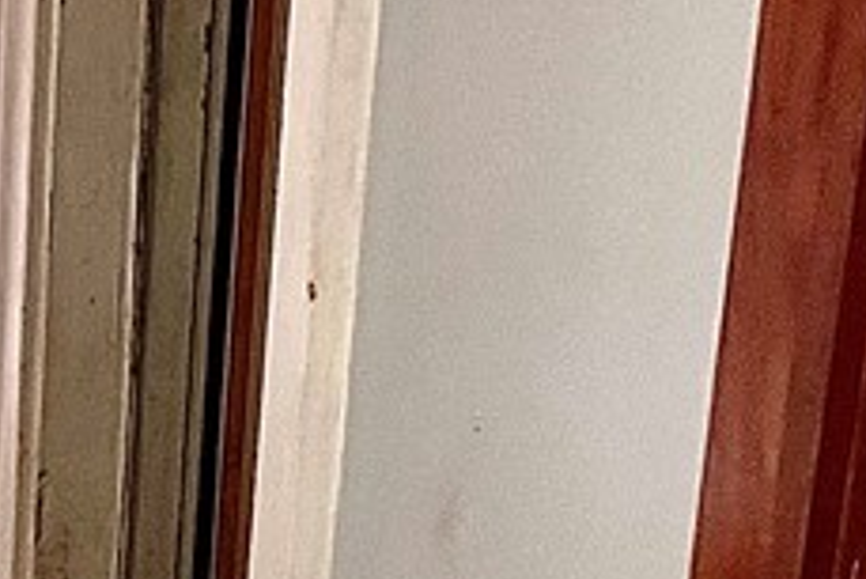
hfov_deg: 15.8
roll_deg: -0.7
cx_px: -348
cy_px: -212
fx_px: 2912
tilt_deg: -17.4
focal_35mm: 121
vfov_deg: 11.0
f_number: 1.6
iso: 640
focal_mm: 5.1
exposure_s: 1/40
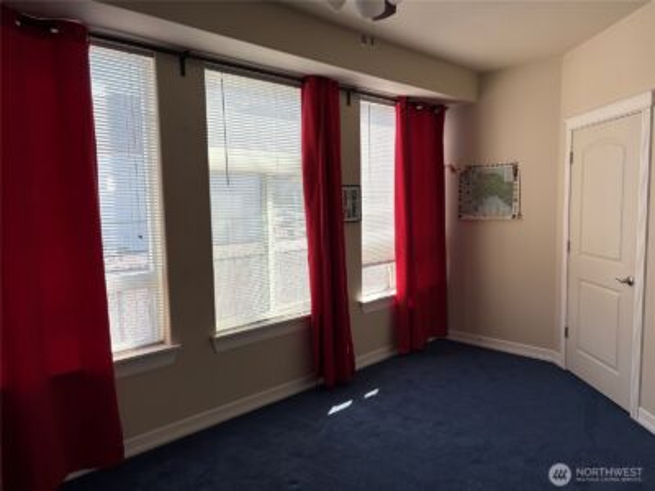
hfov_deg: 67.3
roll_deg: +1.3
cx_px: 328
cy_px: 246
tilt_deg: -4.3
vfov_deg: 53.1
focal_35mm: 26
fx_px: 492
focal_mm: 5.96
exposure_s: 1/381
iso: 50
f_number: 1.6
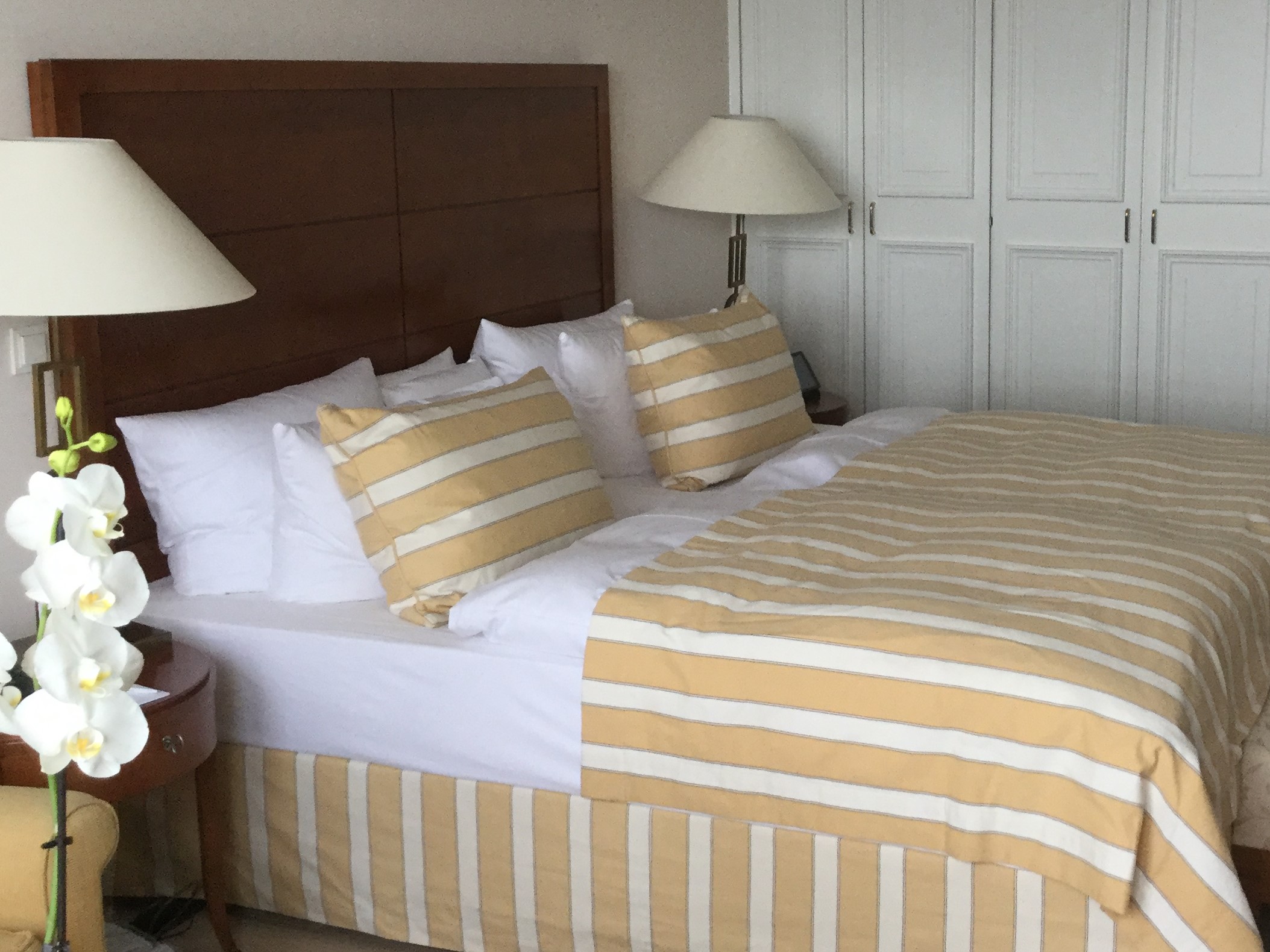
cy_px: 476
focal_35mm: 31
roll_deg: +0.0
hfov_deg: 58.4
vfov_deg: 45.4
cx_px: 635
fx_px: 1137
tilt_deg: -11.2
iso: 50
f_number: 2.4
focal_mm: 3.3
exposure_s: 1/33
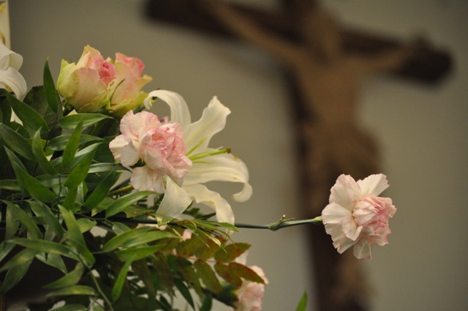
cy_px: 156
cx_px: 234
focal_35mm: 135
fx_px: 1753
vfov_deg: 10.1
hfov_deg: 15.2
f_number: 4.5
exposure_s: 1/30
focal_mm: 90
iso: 1250
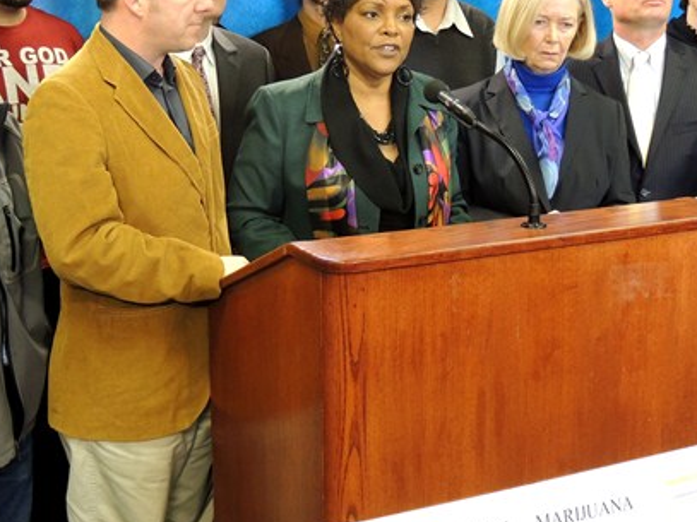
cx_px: 384
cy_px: 202
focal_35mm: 55
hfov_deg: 34.9
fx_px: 1107
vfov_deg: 26.5
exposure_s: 1/30
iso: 400
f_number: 3.3
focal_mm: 6.2
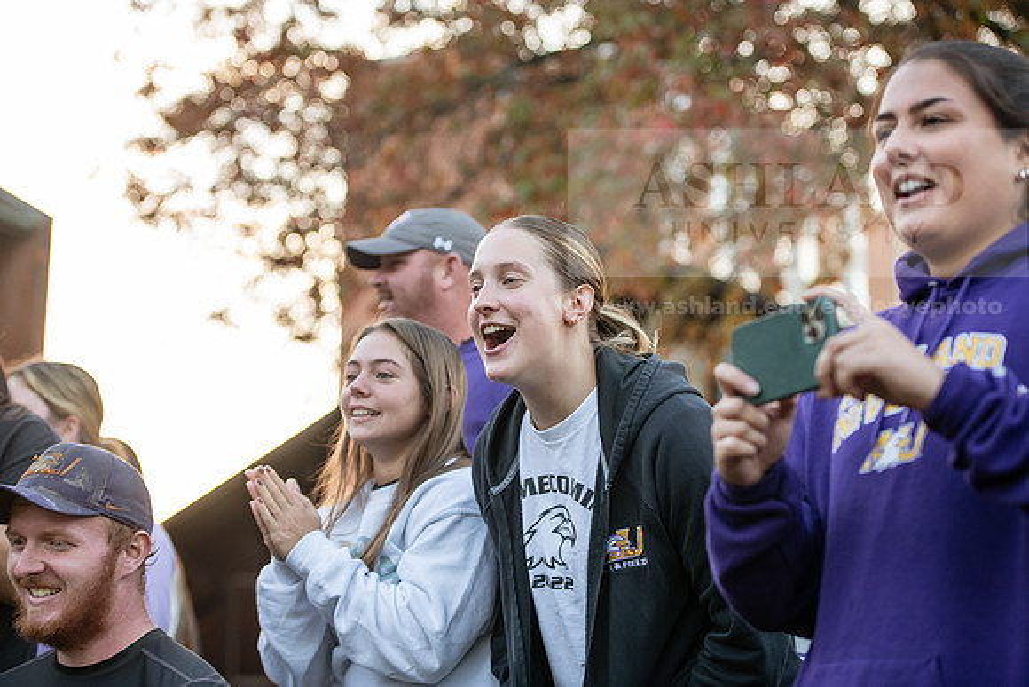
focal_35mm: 75
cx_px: 514
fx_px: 2144
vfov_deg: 18.2
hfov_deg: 27.0
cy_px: 344
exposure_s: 1/400
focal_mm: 75
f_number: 3.2
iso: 800
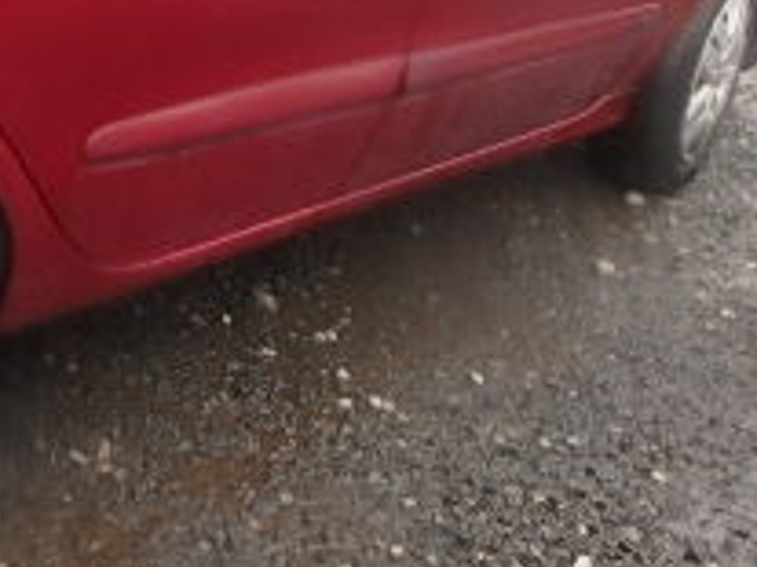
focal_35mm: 65
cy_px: 33
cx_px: -146
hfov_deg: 26.6
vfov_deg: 21.9
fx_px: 1421
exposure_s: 1/60
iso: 160
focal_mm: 3.7
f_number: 3.5
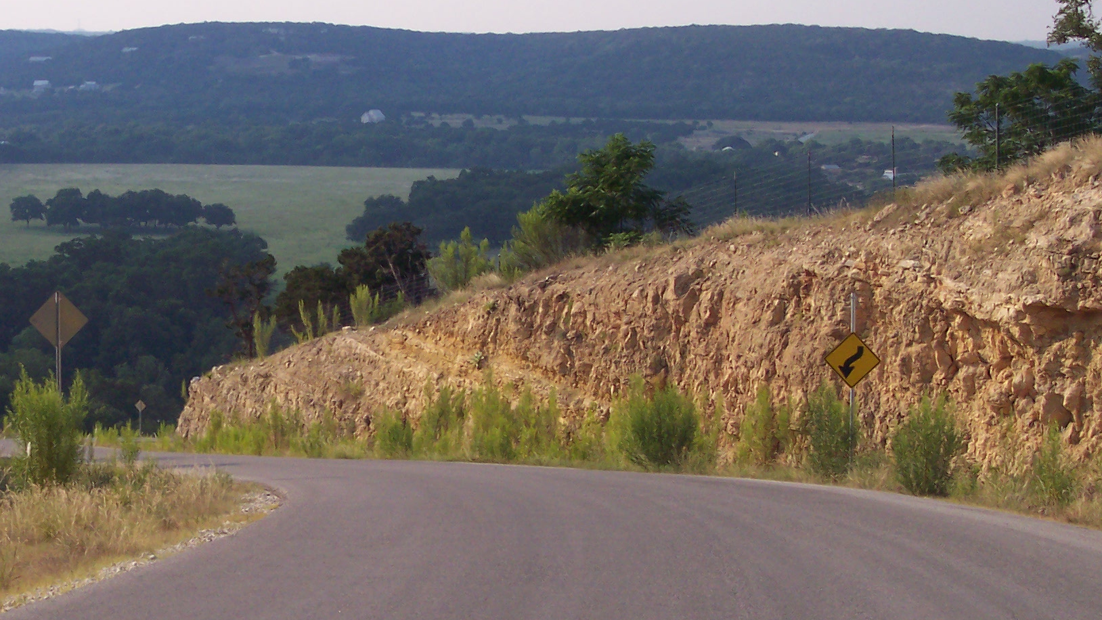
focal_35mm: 88
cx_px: 240
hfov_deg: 23.9
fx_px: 2572
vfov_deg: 13.7
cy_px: 238
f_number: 5.6
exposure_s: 1/500
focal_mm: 10.7
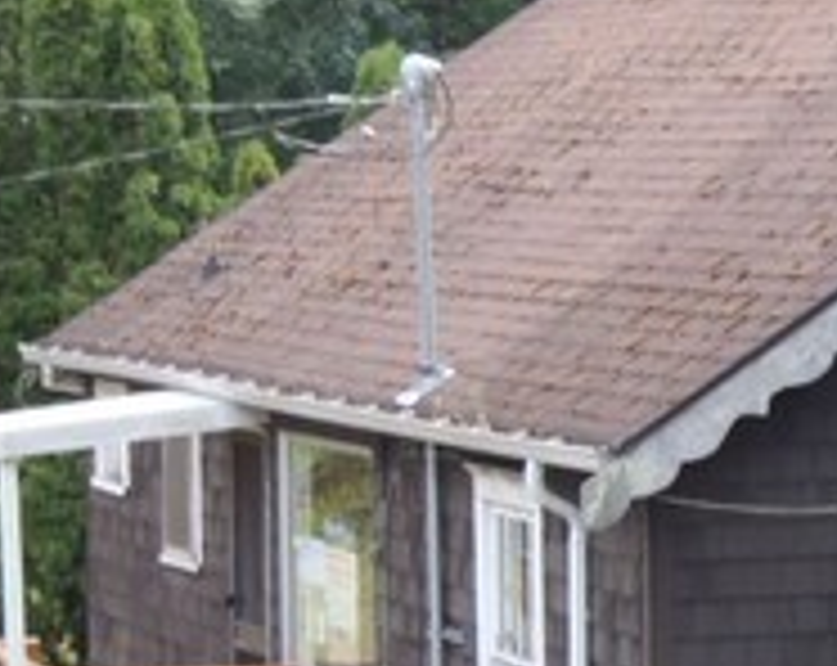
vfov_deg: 7.6
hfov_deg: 9.4
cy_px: 486
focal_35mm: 202
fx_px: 4993
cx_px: 1206
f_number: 5.4
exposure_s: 1/60
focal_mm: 11.43
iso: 100
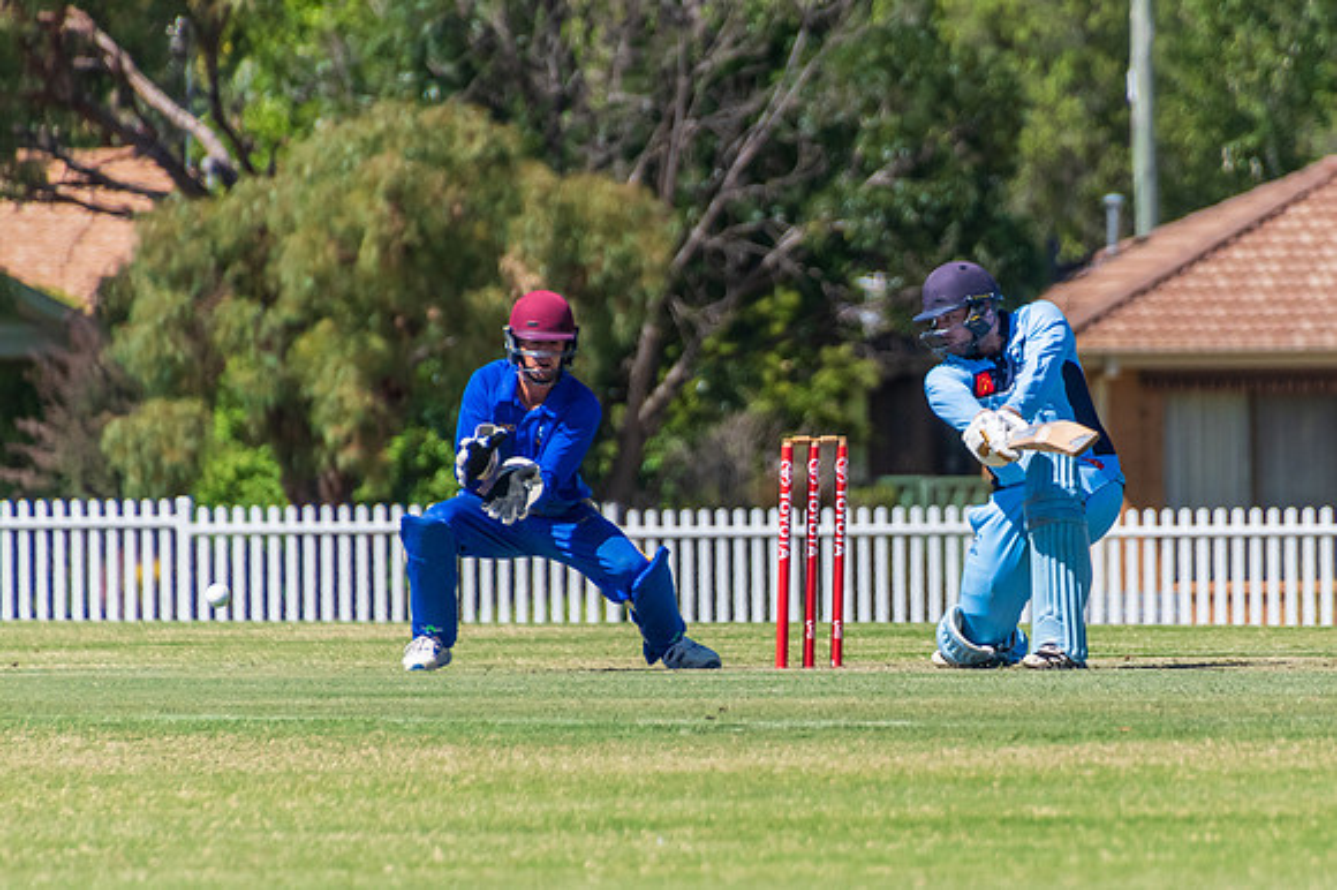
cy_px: 462
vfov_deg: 1.7
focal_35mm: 808
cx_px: 900
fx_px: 29975
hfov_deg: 2.6
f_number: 6.3
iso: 400
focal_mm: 400
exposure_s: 1/2500
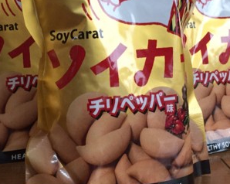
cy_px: 37
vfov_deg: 19.9
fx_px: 517
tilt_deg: -5.3
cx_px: 79
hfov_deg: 25.0
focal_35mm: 76
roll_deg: -1.2
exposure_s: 1/24
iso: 250
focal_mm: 4.15
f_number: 2.2
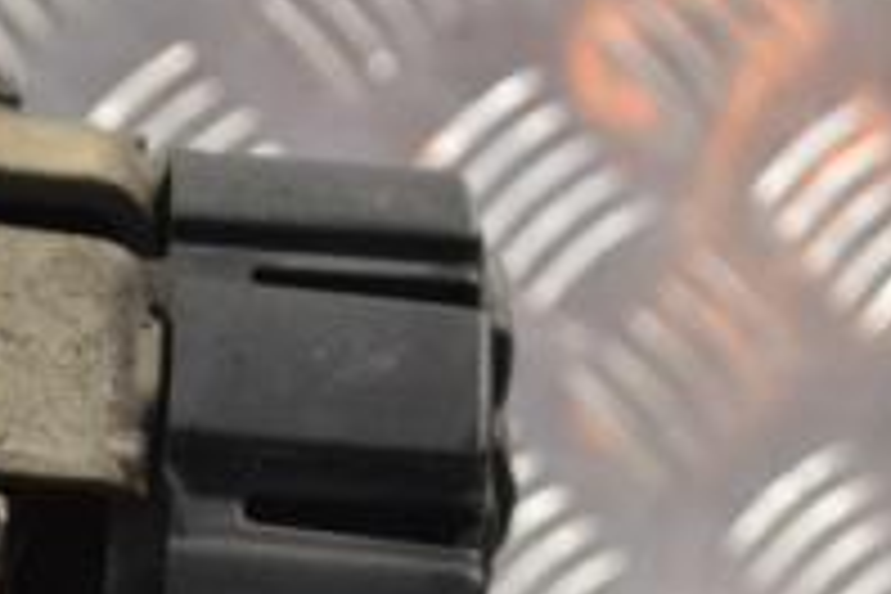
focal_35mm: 205
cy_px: 508
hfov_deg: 10.0
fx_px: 5061
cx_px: -81
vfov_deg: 6.7
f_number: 8
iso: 3200
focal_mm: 45
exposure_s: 1/250
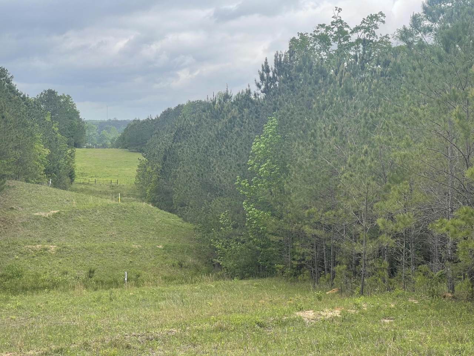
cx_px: 237
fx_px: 876
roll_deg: -1.0
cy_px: 178
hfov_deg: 30.3
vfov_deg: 22.9
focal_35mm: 64
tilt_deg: -3.6
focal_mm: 7.5
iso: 20
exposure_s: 1/401
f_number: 2.2
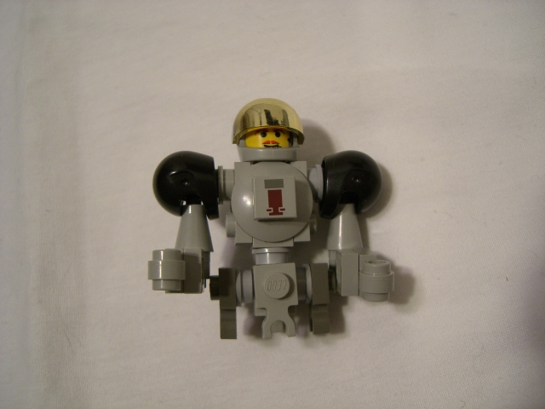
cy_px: 204
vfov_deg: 37.7
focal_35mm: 38
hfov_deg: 49.0
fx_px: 598
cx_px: 272
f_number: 2.7
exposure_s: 1/25
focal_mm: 6.2
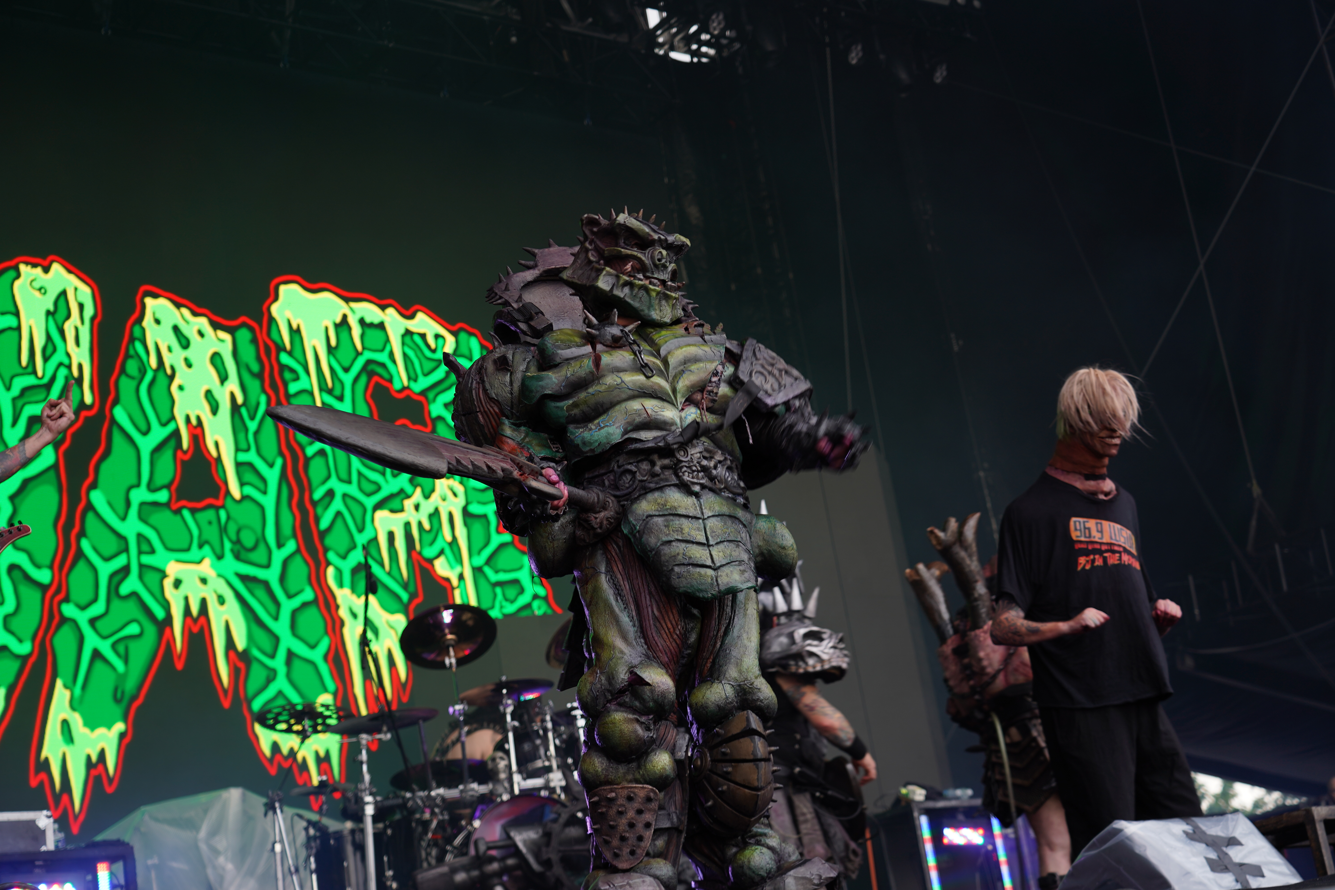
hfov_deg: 35.1
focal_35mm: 57
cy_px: 445
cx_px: 668
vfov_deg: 23.8
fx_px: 2114
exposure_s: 1/60
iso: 100
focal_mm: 57
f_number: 4
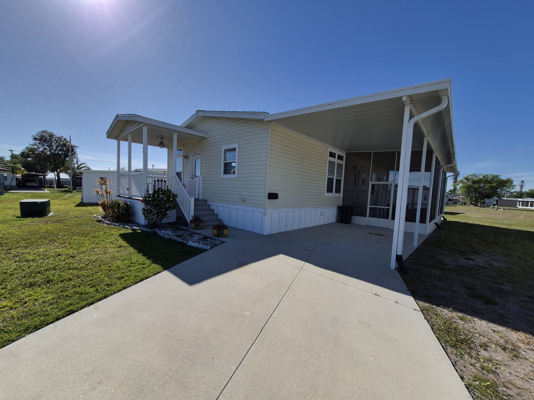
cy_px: 200
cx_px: 267
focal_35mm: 13
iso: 40
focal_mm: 1.74
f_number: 2.2
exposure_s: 1/2808
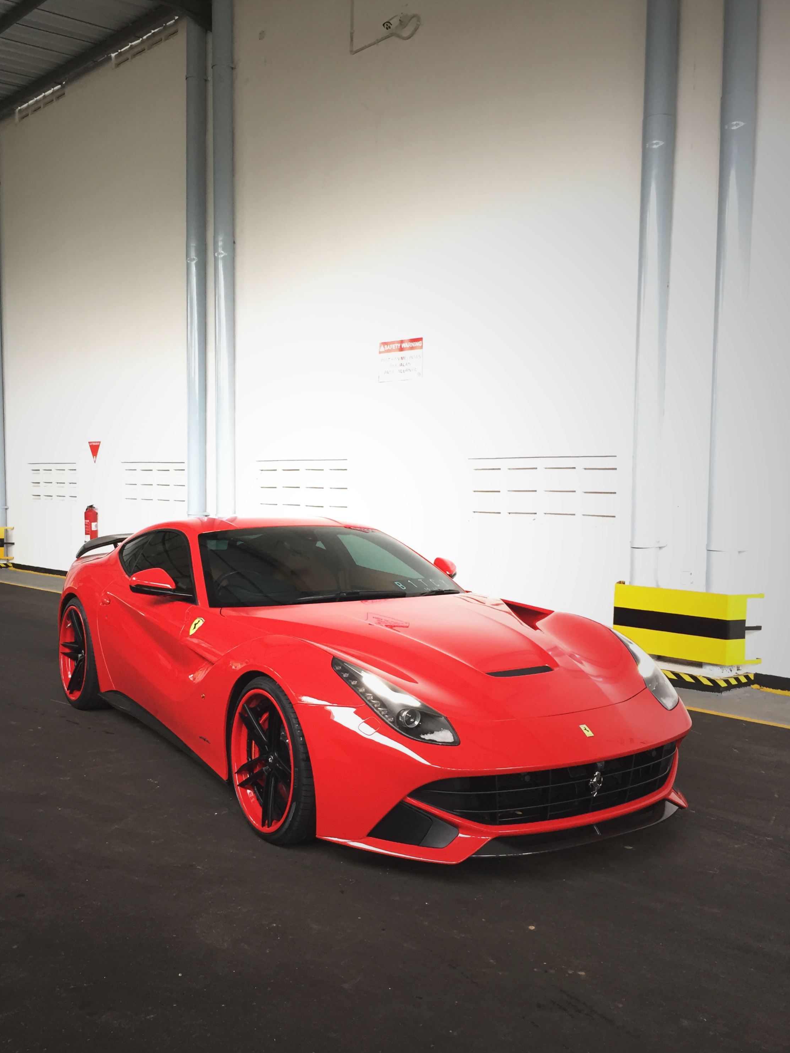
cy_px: 557
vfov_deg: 56.8
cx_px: 361
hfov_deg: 44.1
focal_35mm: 32
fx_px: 974
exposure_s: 1/30
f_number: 2.2
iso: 50
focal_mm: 4.15
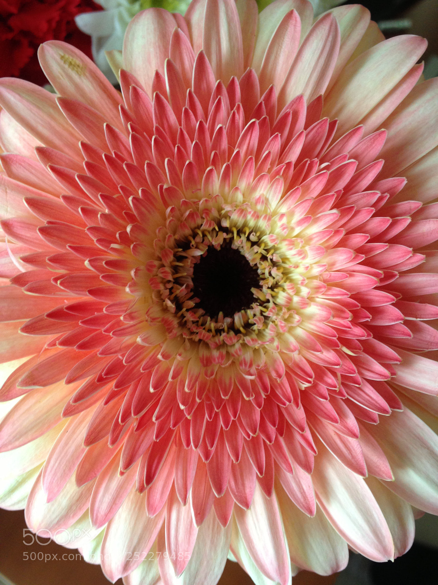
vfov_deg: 55.4
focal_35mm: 33
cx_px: 219
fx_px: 557
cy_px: 292
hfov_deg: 42.9
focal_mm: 4.13
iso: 100
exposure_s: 1/20
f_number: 2.4
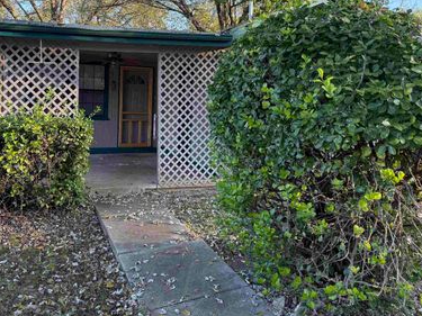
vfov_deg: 43.7
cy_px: 115
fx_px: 390
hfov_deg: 56.7
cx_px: 188
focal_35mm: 32
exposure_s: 1/243
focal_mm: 6.76
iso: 125
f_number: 1.78
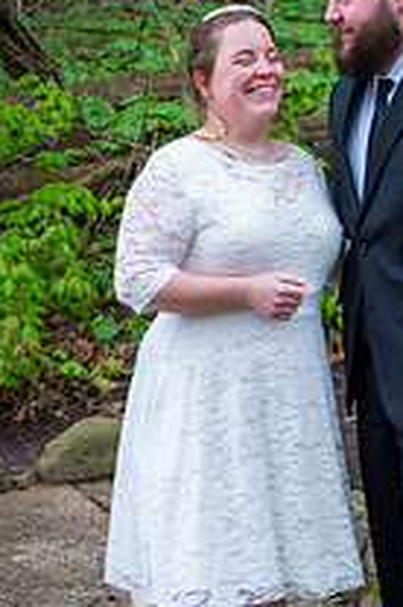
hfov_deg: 14.3
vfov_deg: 21.4
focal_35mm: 95
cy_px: 379
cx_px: 314
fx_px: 1600
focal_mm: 44
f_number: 4
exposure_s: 1/125
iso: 400
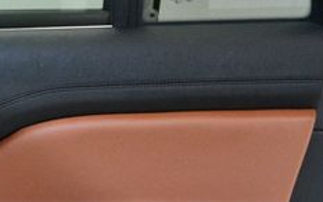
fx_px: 740
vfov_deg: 14.8
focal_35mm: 84
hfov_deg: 22.8
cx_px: -55
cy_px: 273
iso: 3200
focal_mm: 20
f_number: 3.5
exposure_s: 1/60
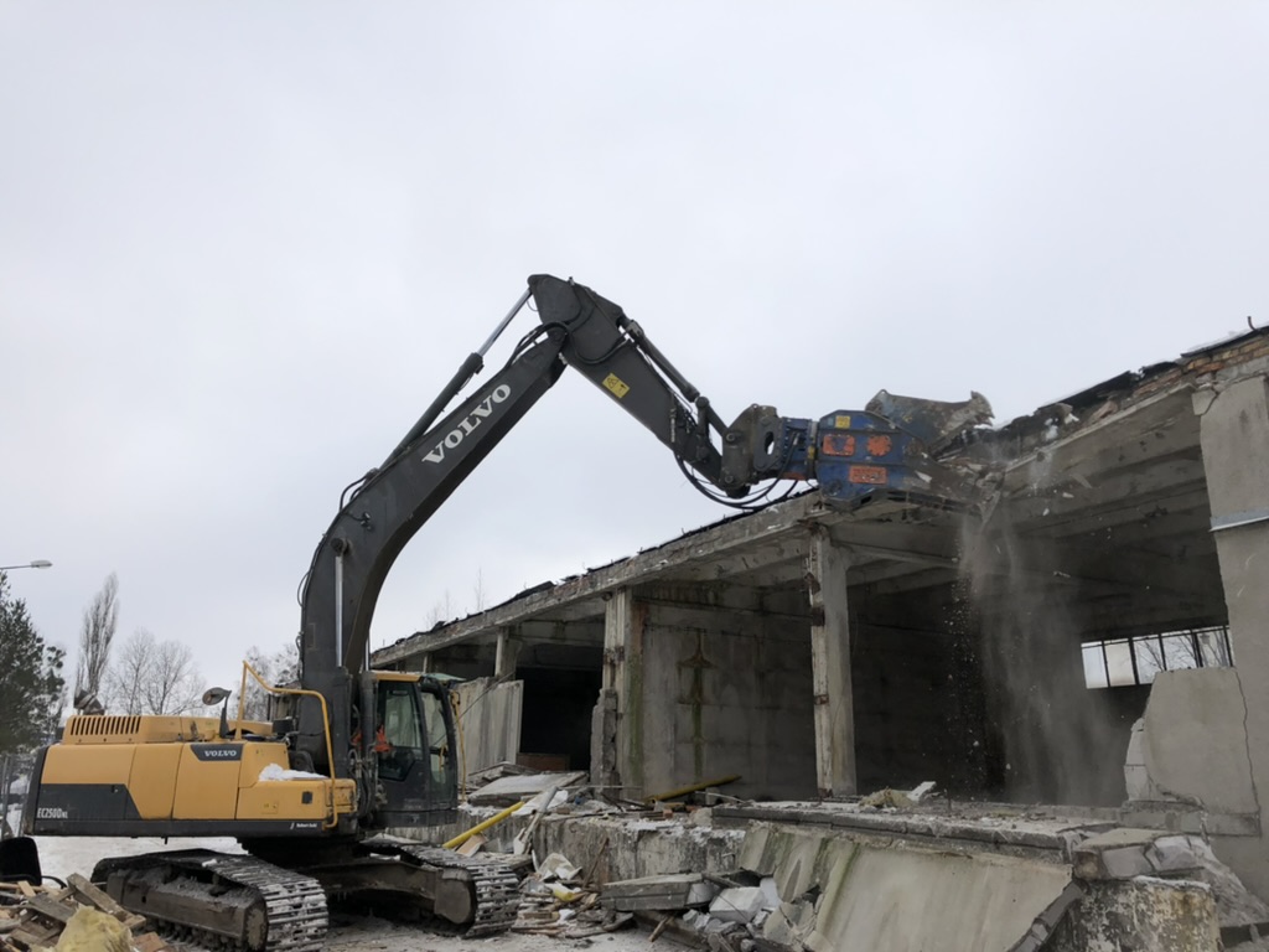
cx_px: 634
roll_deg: -1.4
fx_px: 1026
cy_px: 476
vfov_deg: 49.7
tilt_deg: +17.9
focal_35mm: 28
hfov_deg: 63.4
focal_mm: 4
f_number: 1.8
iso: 20
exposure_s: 1/1043
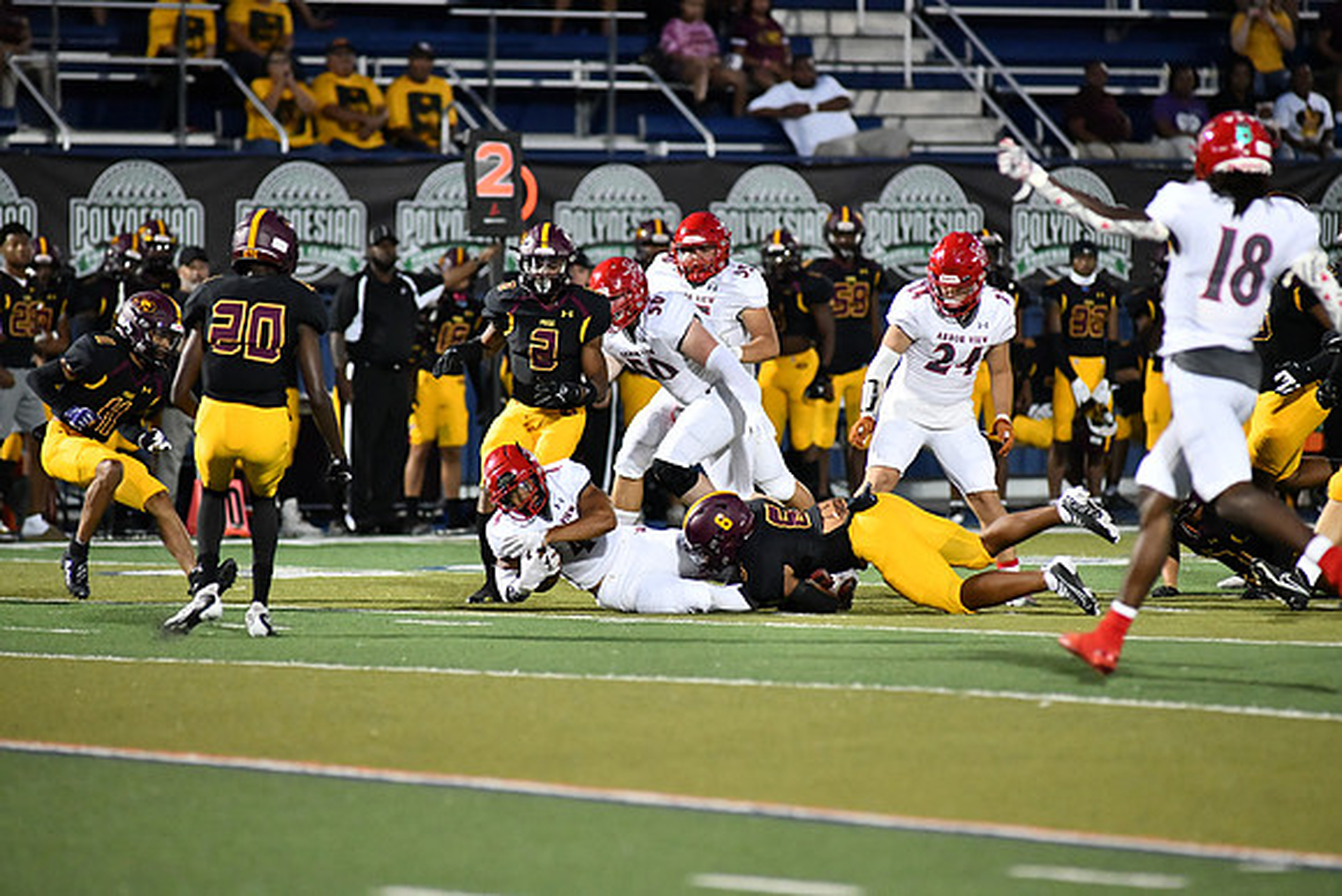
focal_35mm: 300
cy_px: 448
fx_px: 11185
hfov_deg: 6.9
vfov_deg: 4.6
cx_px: 671
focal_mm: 300
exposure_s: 1/1250
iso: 7200
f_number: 4
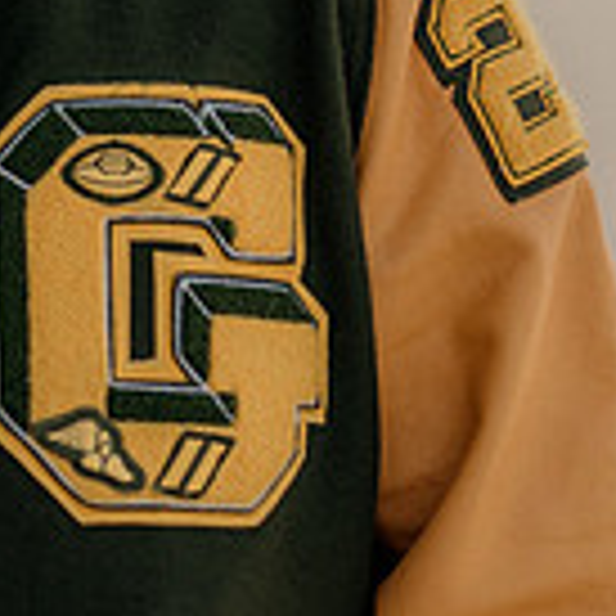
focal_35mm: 209
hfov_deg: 8.3
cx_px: 4
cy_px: 13
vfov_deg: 8.3
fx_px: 4208
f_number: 1.4
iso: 400
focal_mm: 50
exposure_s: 1/4000
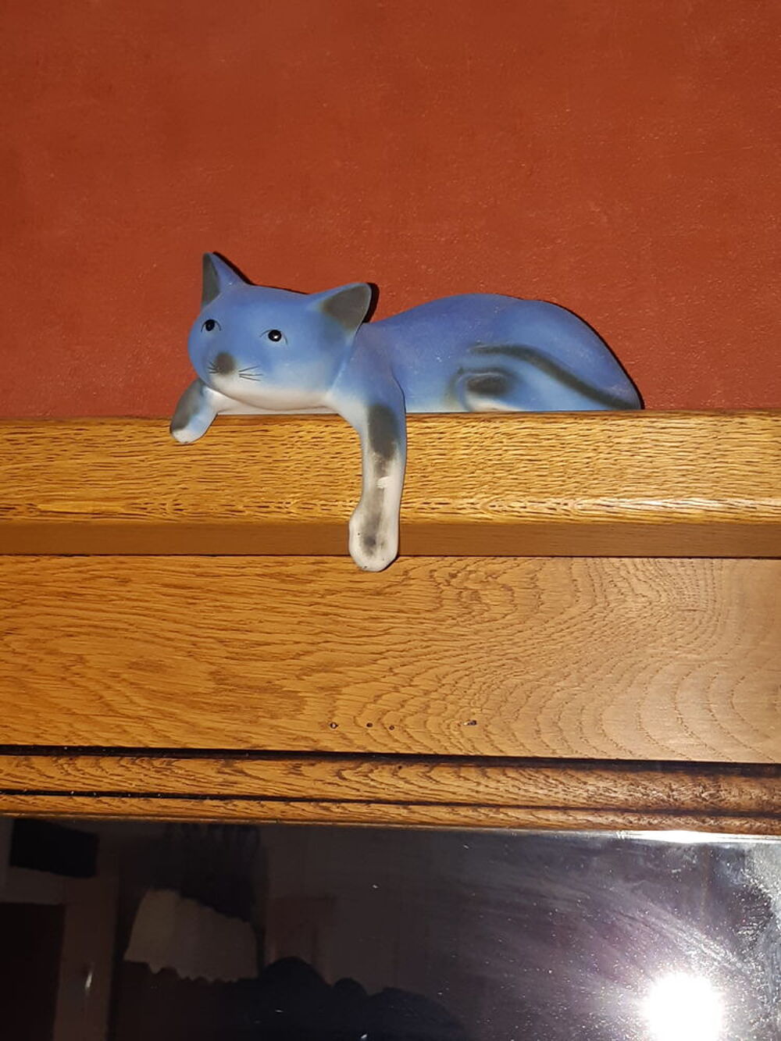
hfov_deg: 53.1
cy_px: 520
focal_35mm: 26
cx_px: 390
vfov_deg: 67.3
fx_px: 782
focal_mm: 3.93
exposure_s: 1/50
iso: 100
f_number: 1.7
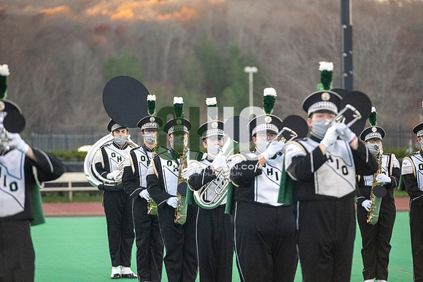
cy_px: 141
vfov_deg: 6.9
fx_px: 2350
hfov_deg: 10.3
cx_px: 212
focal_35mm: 200
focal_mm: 200
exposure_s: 1/5000
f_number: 4.5
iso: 5000
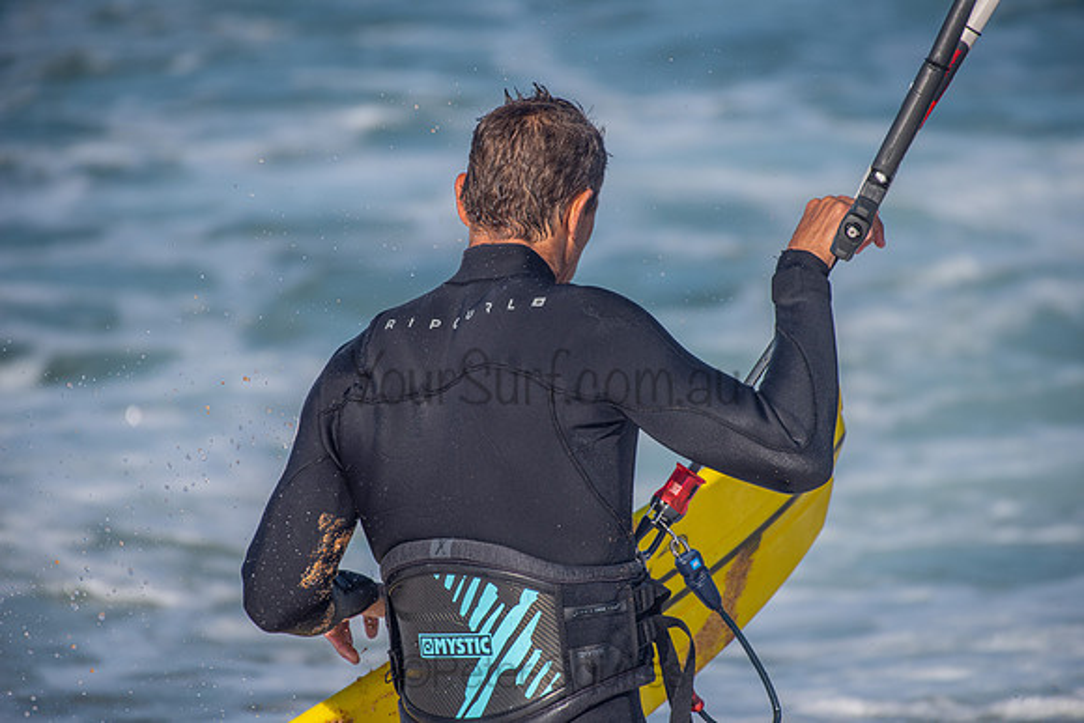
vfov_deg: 2.8
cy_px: 362
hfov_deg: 4.1
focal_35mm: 500
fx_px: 15058
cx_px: 542
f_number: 5.6
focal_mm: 500
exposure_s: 1/1600
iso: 140
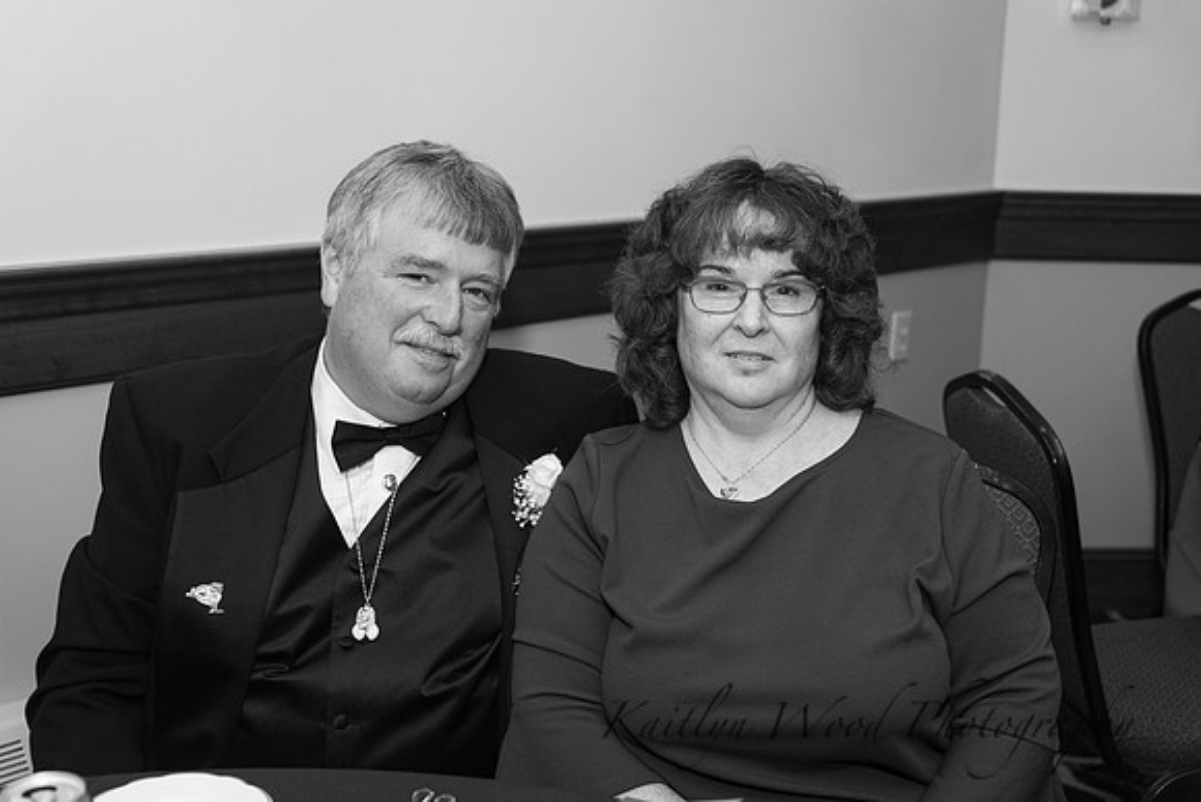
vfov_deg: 30.5
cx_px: 600
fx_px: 1468
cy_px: 401
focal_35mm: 44
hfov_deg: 44.5
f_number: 4
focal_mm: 44
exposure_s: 1/200
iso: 800
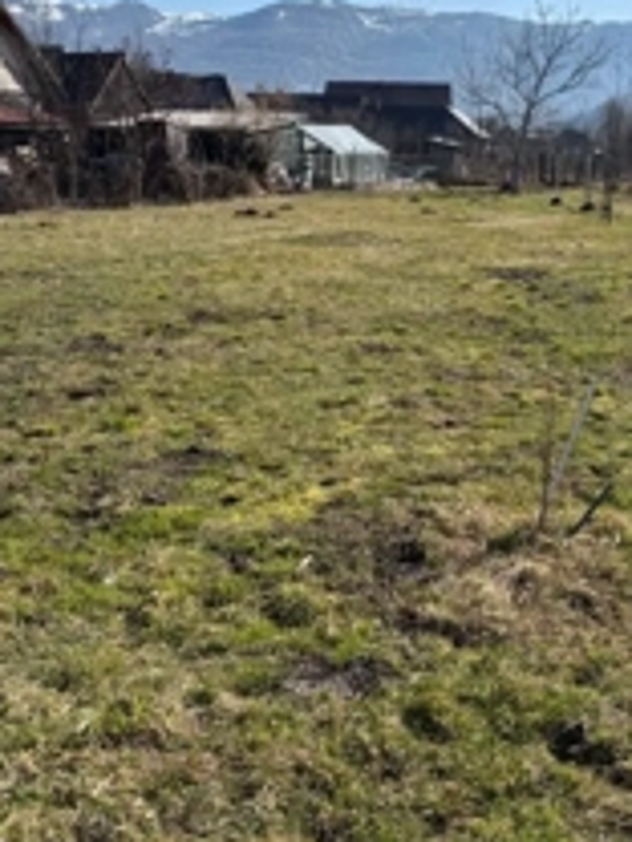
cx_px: 490
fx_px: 1217
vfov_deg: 38.1
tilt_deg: -9.4
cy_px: 360
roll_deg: -2.5
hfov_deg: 28.6
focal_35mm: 50
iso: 50
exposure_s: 1/3311
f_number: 1.6
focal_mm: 5.96
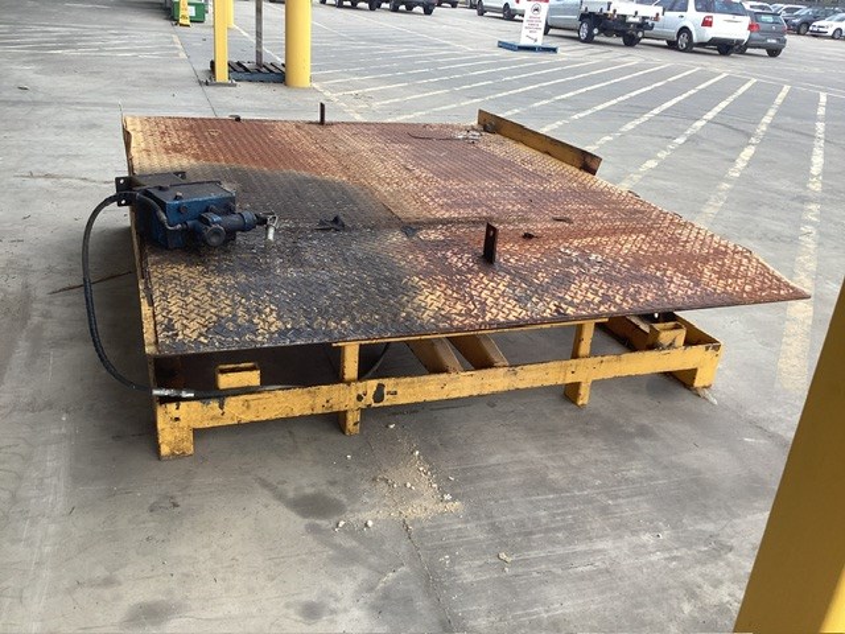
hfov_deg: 58.4
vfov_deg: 45.4
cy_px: 317
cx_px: 422
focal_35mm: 31
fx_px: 757
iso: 32
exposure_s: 1/100
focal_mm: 3.3
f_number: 2.4
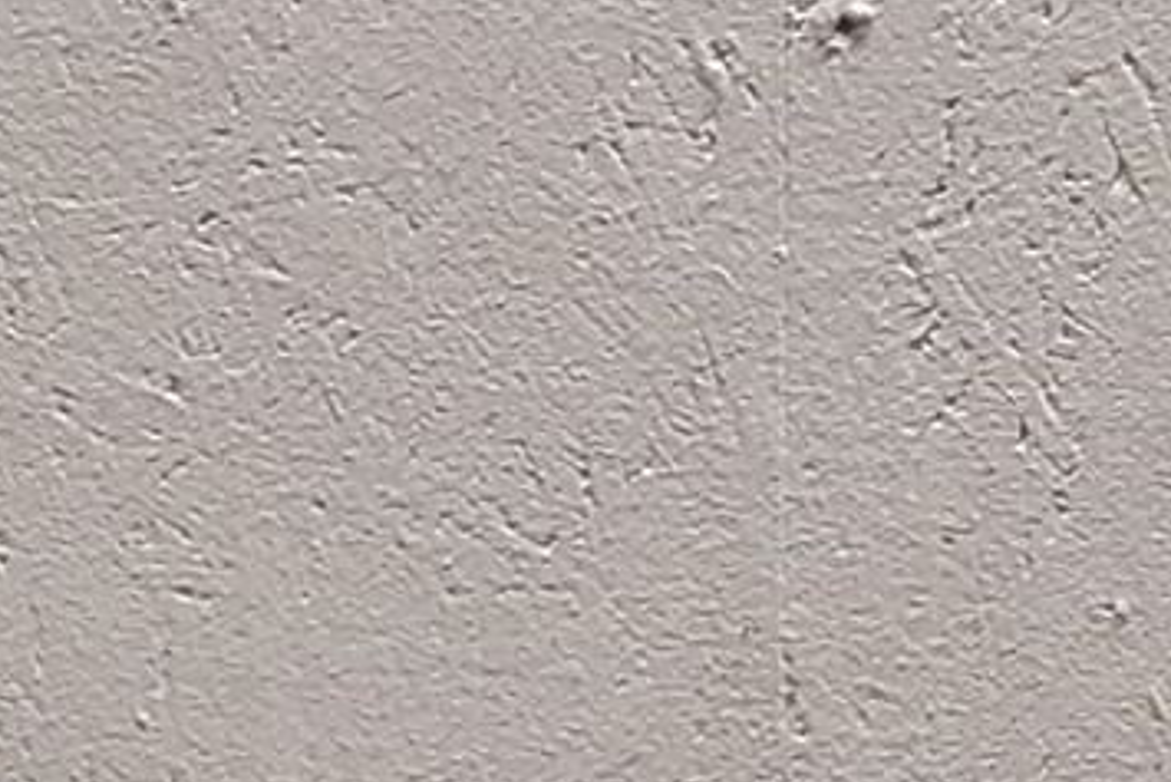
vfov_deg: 8.3
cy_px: 1650
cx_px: 435
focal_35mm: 156
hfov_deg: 13.1
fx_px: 5076
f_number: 1.7
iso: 200
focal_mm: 3.93
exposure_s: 1/50
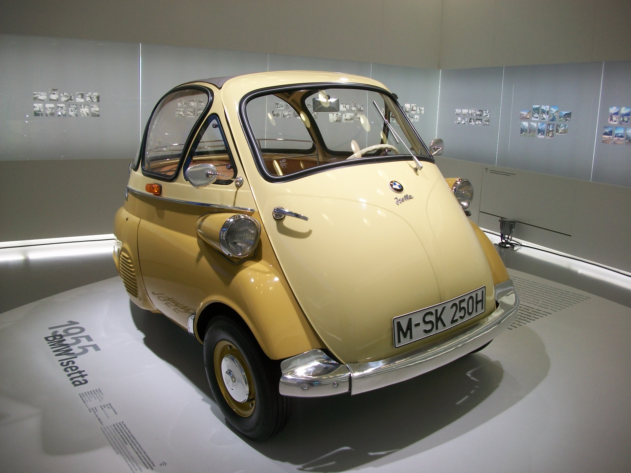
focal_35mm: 32
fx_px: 583
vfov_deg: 44.2
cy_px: 236
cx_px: 316
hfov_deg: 56.8
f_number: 2.9
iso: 80
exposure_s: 1/100
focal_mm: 5.7
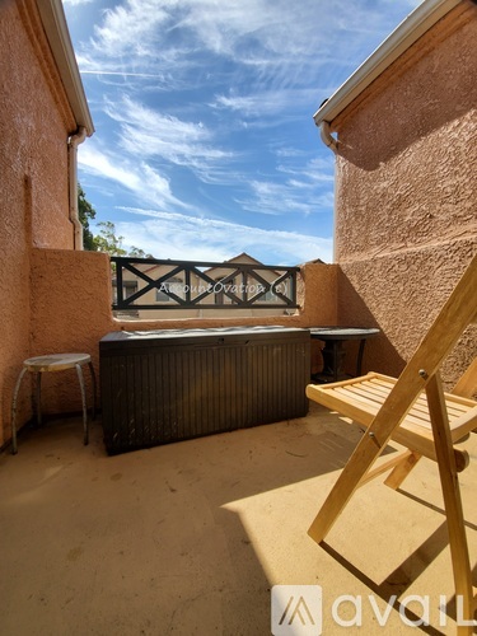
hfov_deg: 89.9
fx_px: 239
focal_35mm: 13
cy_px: 318
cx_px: 238
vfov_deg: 106.2
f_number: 2.2
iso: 50
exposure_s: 1/1372
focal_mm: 1.8
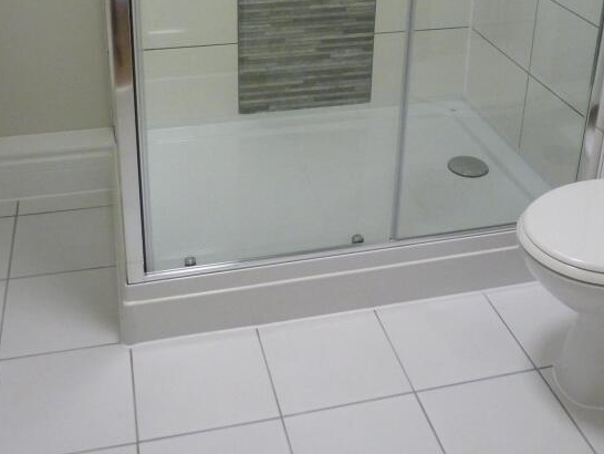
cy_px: 30
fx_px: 786
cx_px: 312
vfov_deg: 30.5
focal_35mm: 45
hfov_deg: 42.1
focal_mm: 4.3
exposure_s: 1/30
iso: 400
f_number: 3.3
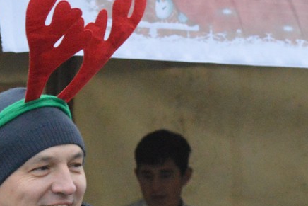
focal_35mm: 290
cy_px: 161
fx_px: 2482
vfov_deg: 4.7
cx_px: 319
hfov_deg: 7.1
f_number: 5.6
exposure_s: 1/320
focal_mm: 52
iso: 3200
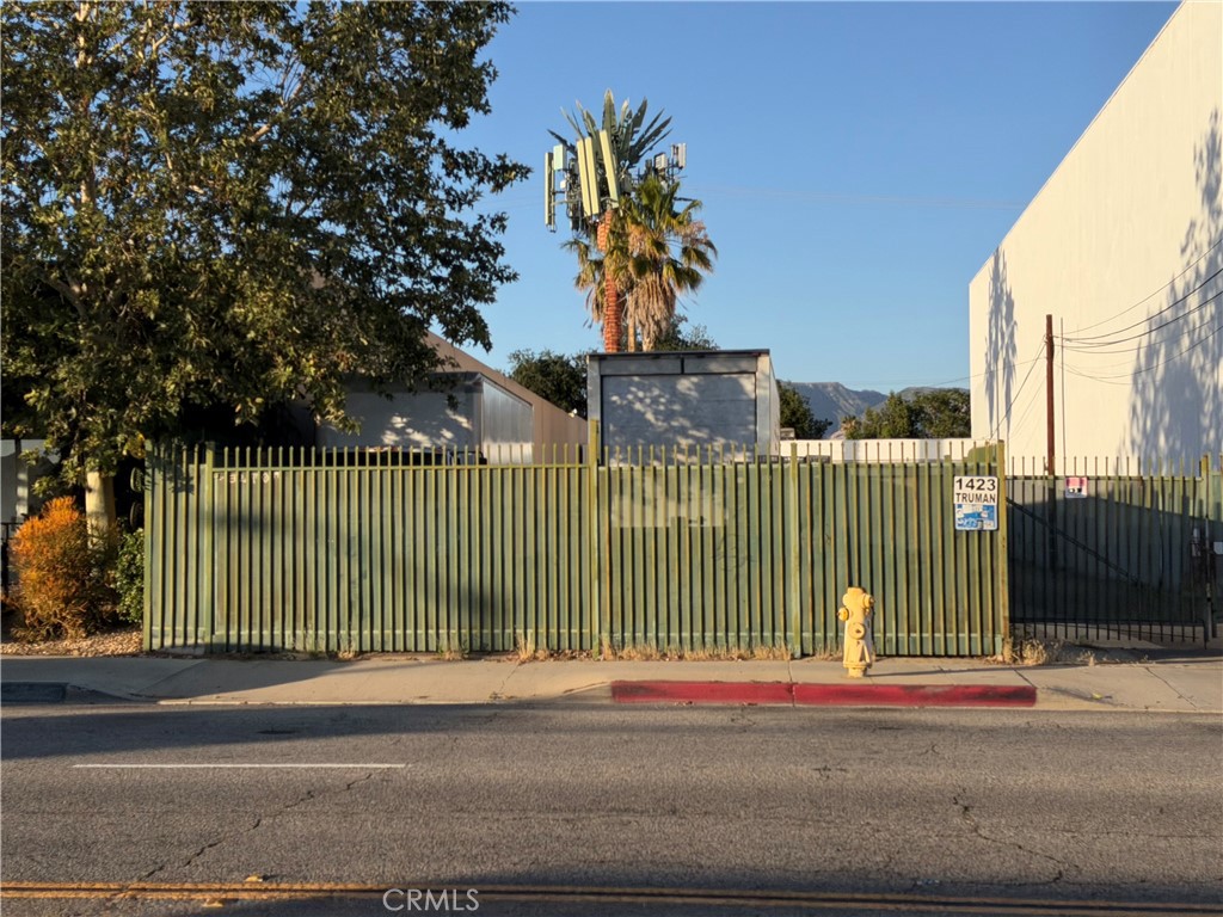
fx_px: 1696
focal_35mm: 48
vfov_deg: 30.3
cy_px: 458
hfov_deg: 39.7
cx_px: 612
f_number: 1.78
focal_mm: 6.76
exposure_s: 1/5587
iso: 64
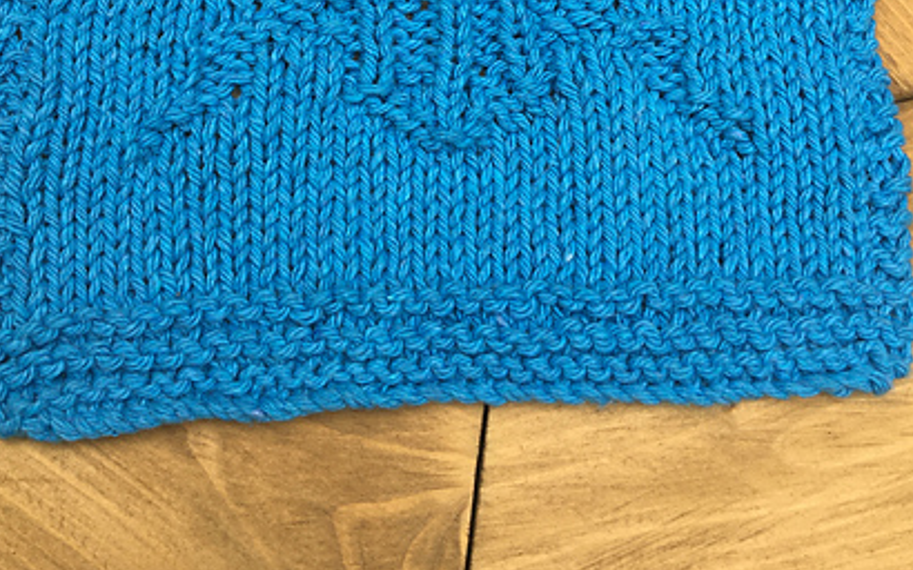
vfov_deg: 25.0
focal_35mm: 48
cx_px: 450
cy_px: -51
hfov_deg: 41.8
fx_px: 1194
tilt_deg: -65.5
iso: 25
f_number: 2.2
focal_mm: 4.15
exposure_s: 1/348
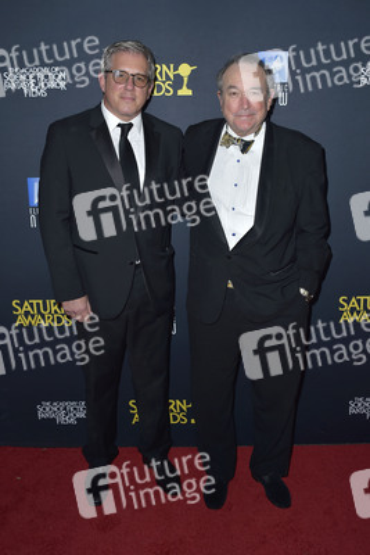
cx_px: 185
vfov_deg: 58.7
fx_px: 493
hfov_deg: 41.1
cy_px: 278
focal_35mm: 32
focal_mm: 32
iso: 250
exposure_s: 1/250
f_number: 6.3
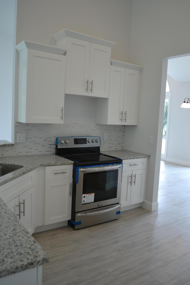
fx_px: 238
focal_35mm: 30
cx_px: 95
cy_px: 142
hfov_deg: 43.6
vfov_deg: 61.9
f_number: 3.8
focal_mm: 20
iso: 400
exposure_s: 1/50
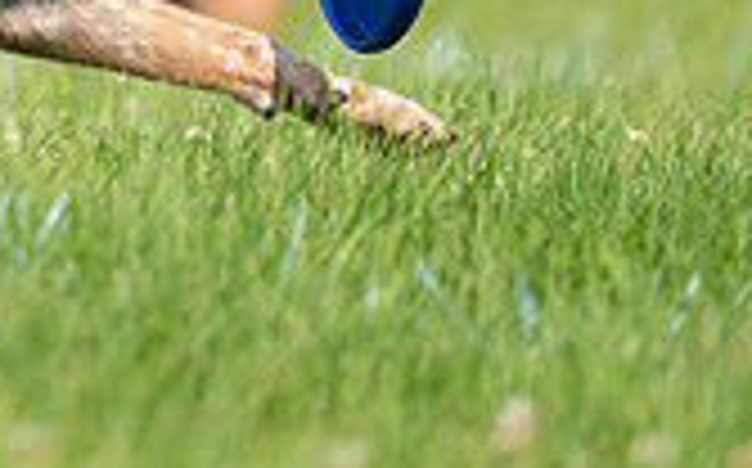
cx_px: -486
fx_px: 38818
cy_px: -299
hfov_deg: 1.1
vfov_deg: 0.7
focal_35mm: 1896
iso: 1250
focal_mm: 535
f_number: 6.3
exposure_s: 1/4000
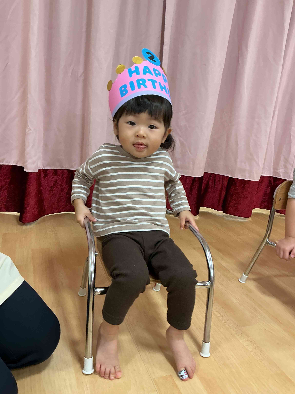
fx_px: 329
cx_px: 148
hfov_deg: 48.2
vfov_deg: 61.7
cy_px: 197
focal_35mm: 29
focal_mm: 3
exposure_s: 1/60
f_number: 1.8
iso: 64
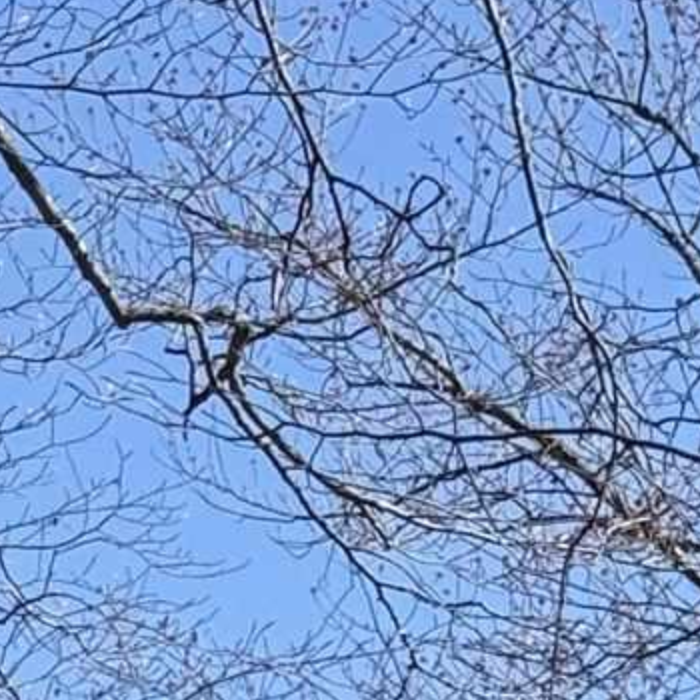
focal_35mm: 279
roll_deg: +1.0
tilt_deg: +1.2
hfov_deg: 6.2
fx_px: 6383
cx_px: -74
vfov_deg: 5.8
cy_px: 2214
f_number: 1.78
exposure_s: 1/3226
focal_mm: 6.76
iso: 64
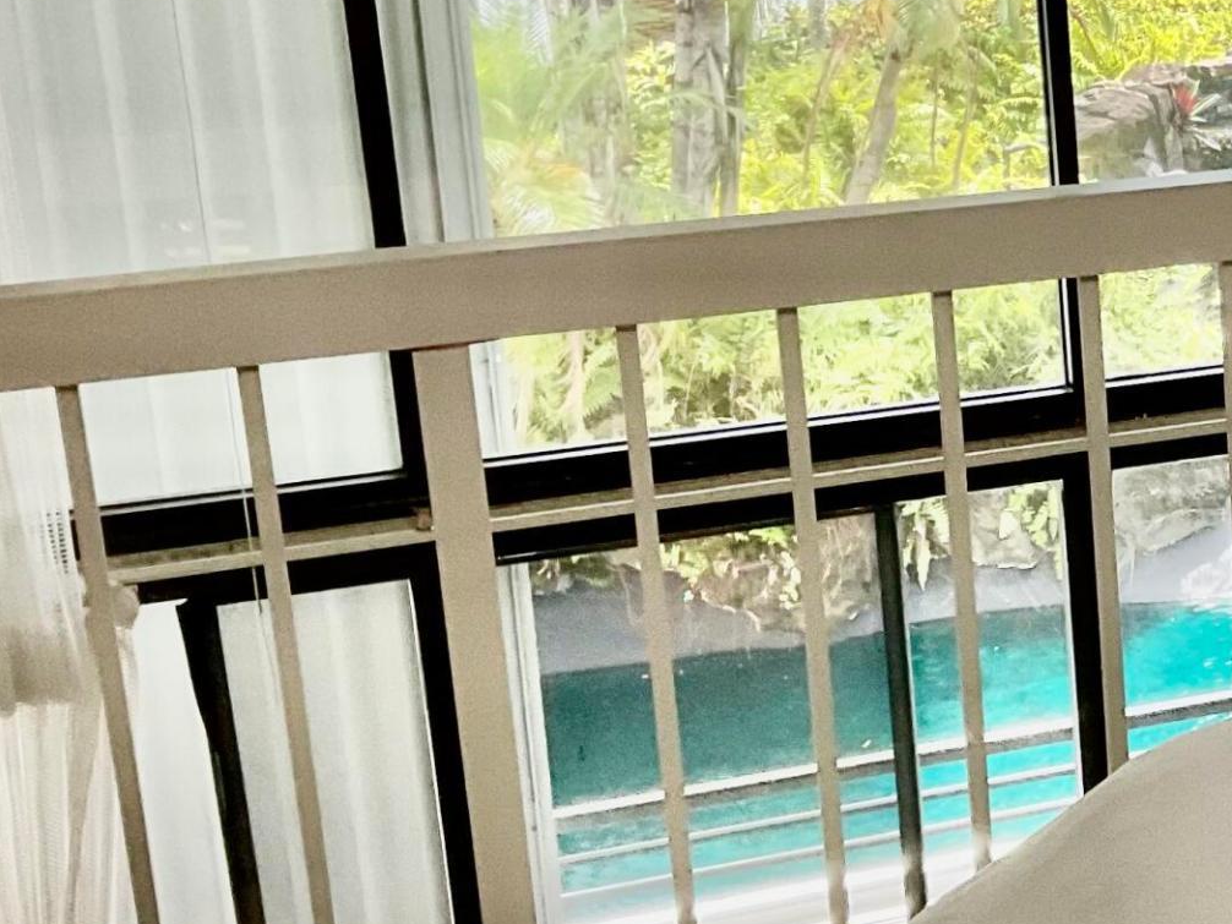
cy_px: 305
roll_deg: +0.9
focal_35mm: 83
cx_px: 1702
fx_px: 2955
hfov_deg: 20.9
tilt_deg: -15.5
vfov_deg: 17.7
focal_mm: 3
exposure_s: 1/60
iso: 80
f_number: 1.8
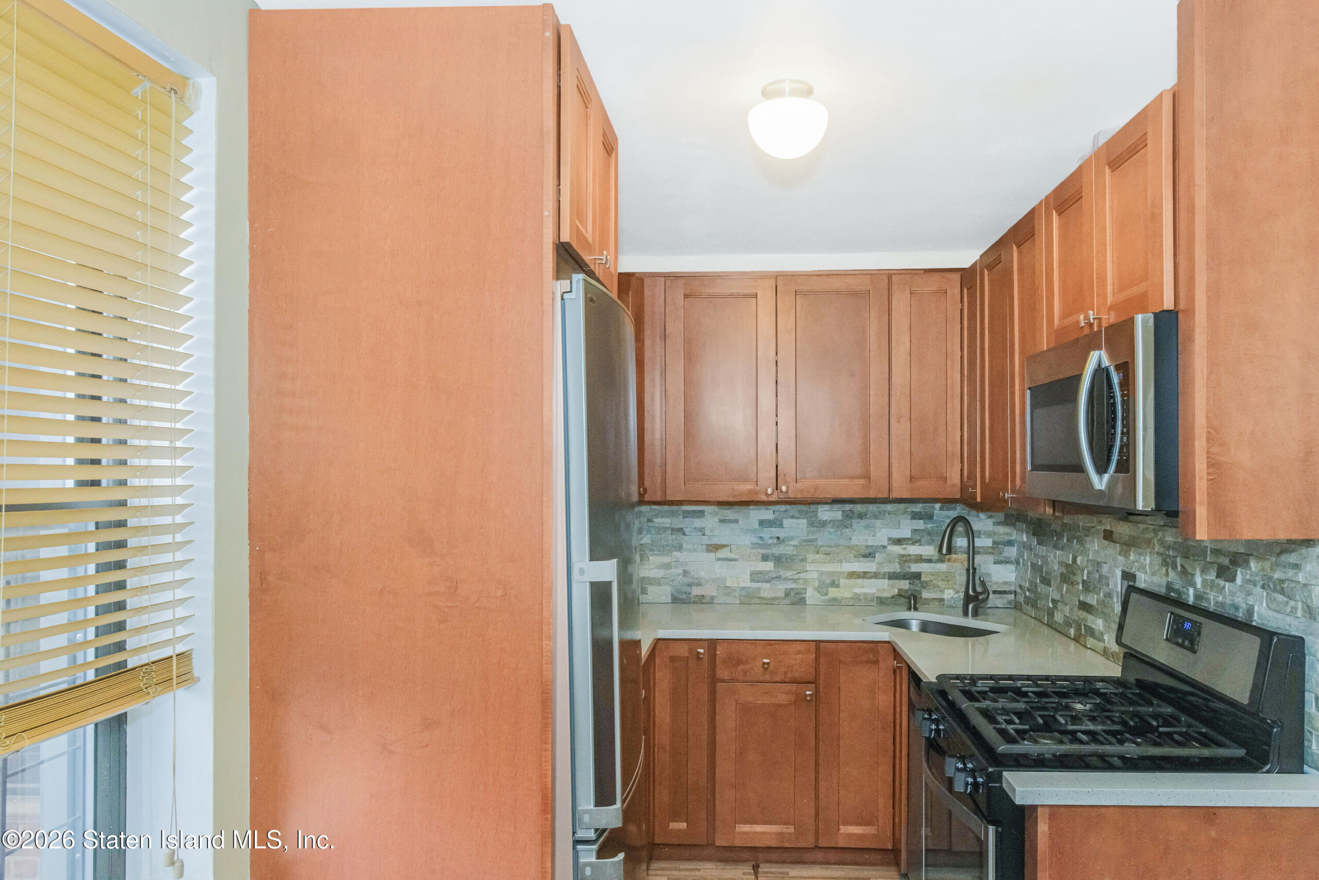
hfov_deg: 76.1
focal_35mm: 23
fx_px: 843
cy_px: 440
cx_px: 660
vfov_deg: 55.1
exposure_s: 1/60
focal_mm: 15.6
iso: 2000
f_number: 9
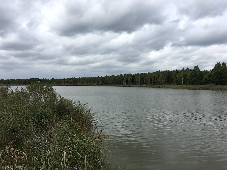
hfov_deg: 61.7
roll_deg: +0.7
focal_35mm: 29
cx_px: 114
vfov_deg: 48.2
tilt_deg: -1.2
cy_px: 85
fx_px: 190
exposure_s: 1/1425
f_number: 2.2
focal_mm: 4.15
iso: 25
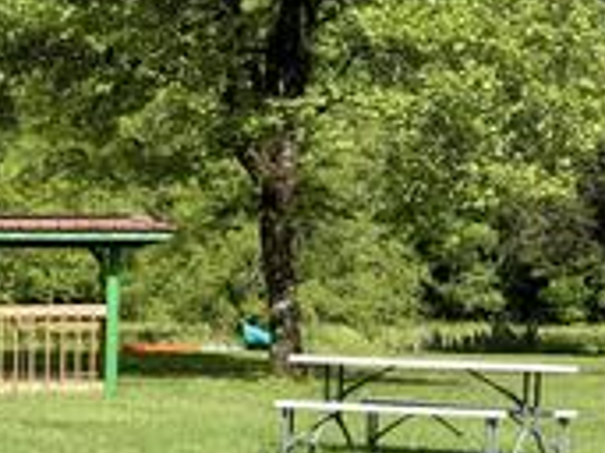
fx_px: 1816
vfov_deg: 14.2
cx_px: 12
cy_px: 230
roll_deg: +0.9
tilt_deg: +3.4
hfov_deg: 18.5
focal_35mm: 104
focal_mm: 5.96
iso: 40
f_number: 1.6
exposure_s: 1/2451
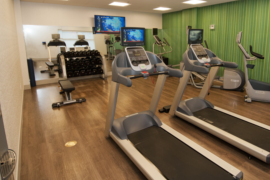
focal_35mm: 23
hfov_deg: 75.0
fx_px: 172
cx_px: 166
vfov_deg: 54.3
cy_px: 66
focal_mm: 12
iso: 500
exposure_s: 1/60
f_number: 5.6
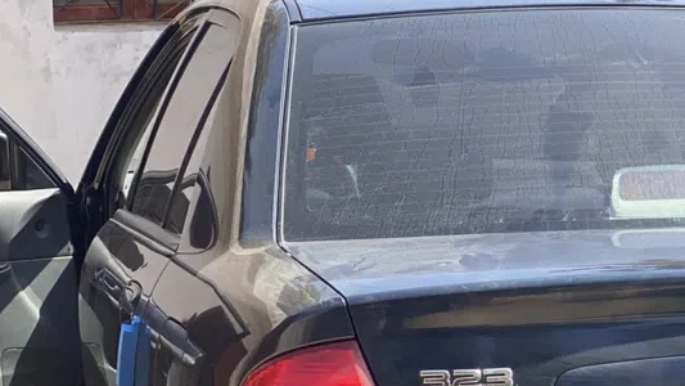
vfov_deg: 8.3
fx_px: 2634
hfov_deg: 14.7
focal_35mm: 145
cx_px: 618
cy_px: 397
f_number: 2
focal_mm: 6
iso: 20
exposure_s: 1/480
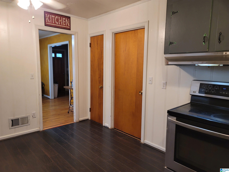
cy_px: 86
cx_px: 114
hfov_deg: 69.4
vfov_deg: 54.9
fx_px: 165
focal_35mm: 25
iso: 250
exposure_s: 1/40
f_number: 1.8
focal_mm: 7
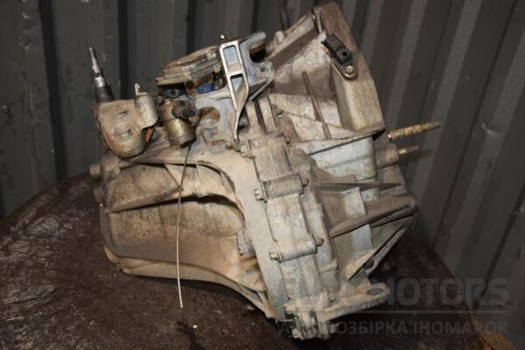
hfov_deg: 53.1
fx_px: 525
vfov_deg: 36.9
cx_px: 262
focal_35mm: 36
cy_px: 175
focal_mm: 24
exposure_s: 1/60
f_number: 5
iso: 800
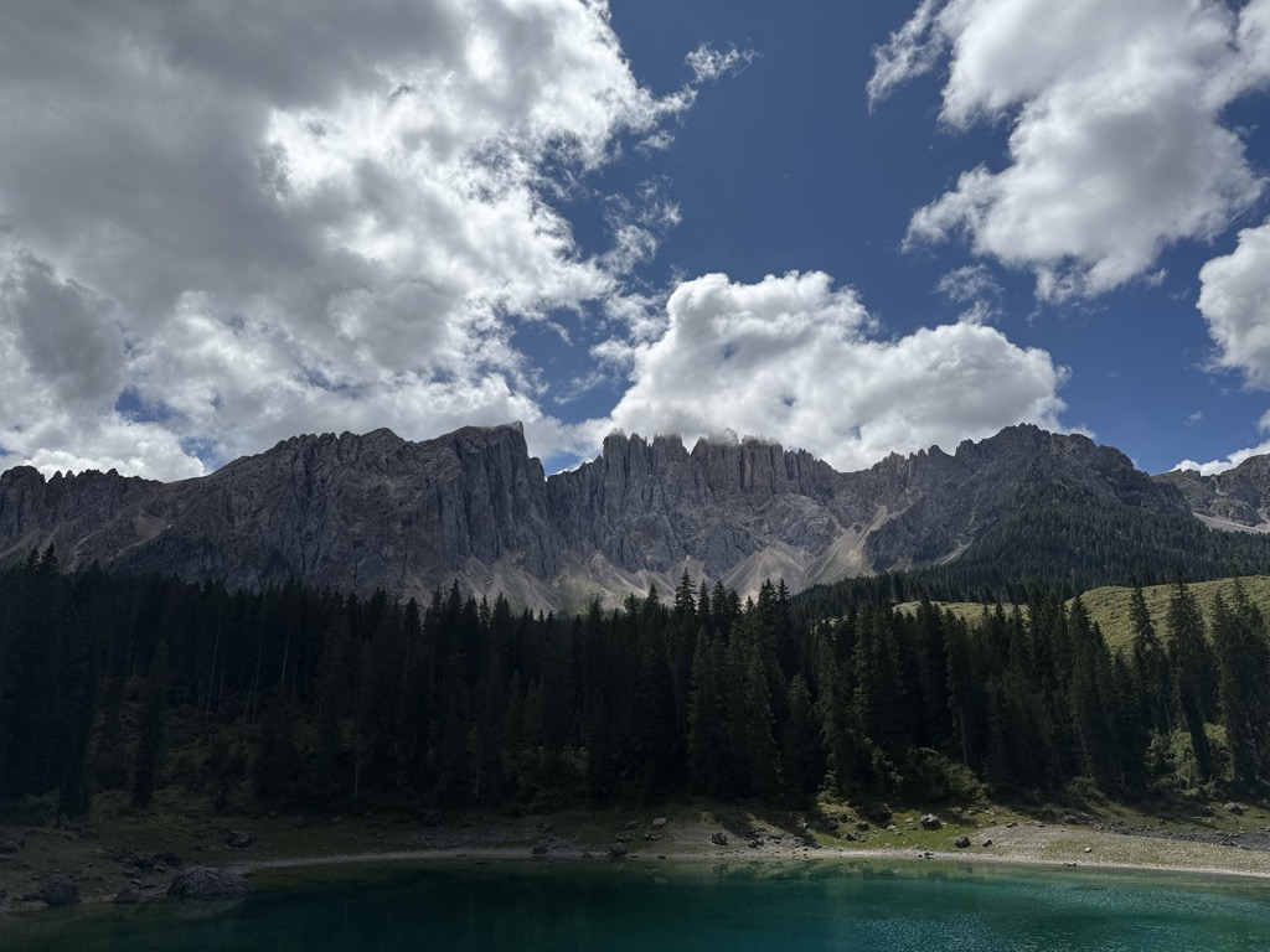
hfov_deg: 71.6
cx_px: 635
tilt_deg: +18.8
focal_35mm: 24
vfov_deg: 56.8
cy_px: 476
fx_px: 881
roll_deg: +1.5
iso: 80
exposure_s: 1/14286
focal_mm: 6.76
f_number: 1.78
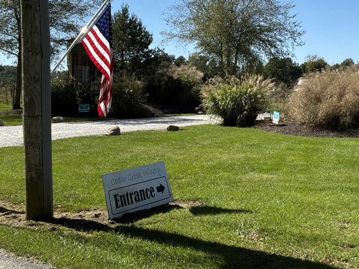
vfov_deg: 27.5
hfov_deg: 35.8
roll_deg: -1.3
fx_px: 550
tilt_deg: -2.4
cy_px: 120
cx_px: 244
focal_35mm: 53
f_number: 1.8
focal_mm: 3
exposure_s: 1/1730
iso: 25
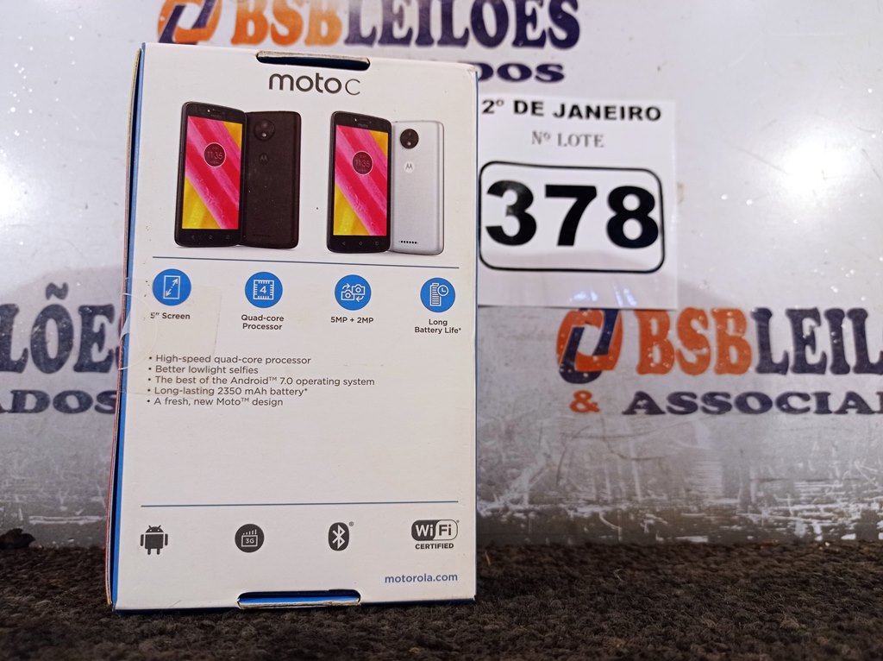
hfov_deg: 63.5
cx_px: 442
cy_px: 330
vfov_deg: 49.7
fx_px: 714
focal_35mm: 28
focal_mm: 4.7
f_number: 1.79
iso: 125
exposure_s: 1/120
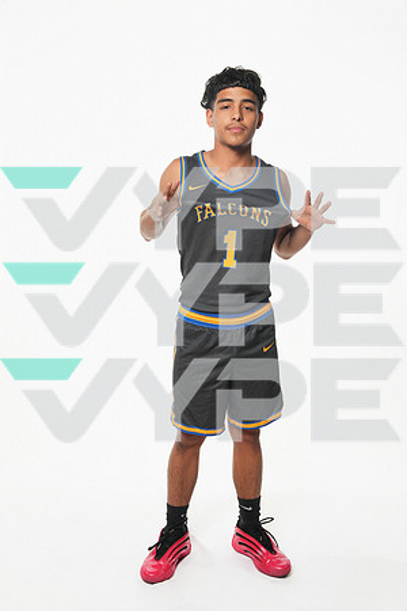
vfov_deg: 41.1
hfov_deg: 28.1
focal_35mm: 48
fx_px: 814
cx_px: 204
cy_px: 306
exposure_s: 1/125
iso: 500
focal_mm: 48
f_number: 7.1
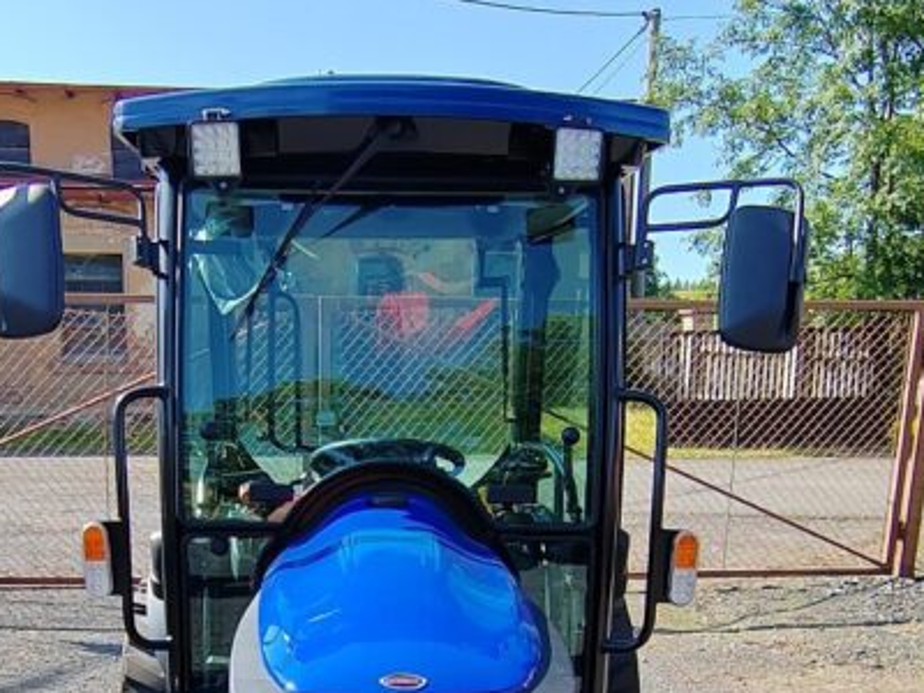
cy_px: 661
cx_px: 360
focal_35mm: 48
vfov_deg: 28.7
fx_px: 1281
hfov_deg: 39.5
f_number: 2.2
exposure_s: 1/640
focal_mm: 2.16
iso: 100
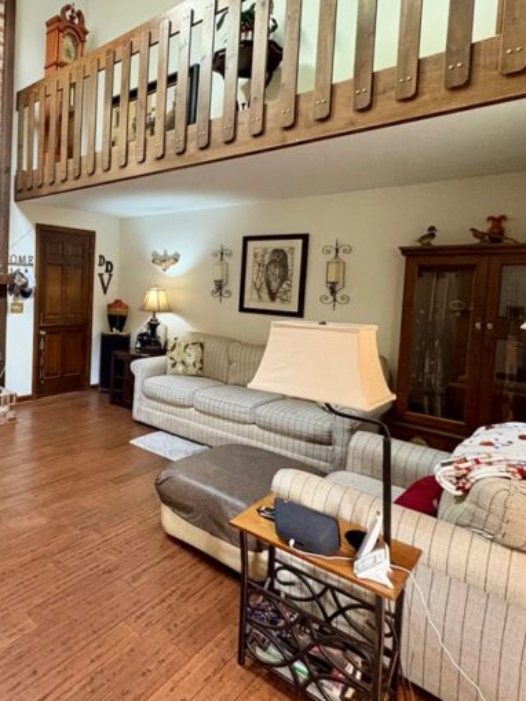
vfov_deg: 76.0
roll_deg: -1.2
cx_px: 62
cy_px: 303
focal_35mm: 22
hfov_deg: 54.1
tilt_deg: -3.5
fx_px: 446
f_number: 2.2
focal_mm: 2.22
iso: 800
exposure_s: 1/60
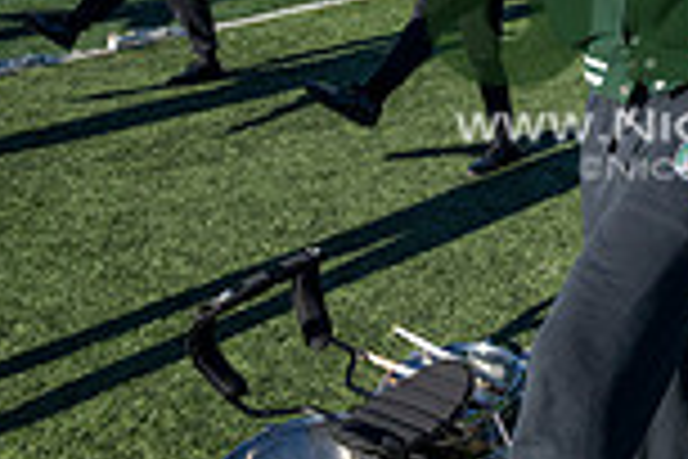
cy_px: -34
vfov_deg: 24.0
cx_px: 764
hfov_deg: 32.7
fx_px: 1013
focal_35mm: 53
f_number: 4
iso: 160
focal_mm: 14
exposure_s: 1/2000
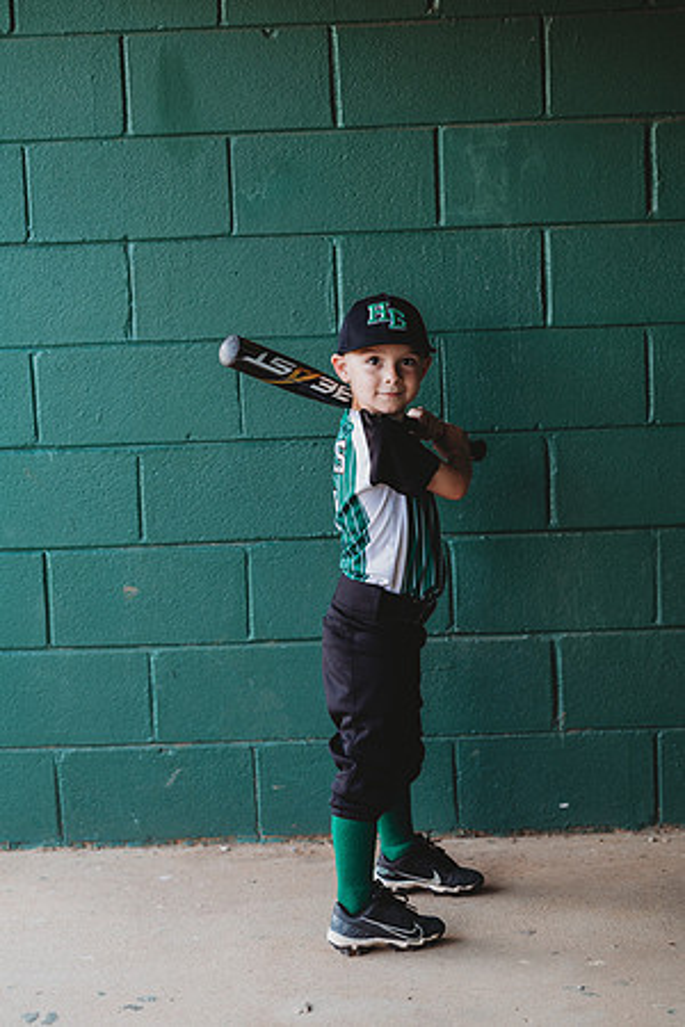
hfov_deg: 16.1
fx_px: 2426
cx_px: 342
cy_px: 514
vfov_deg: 23.9
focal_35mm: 85
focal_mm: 85
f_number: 2.8
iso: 320
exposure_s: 1/250
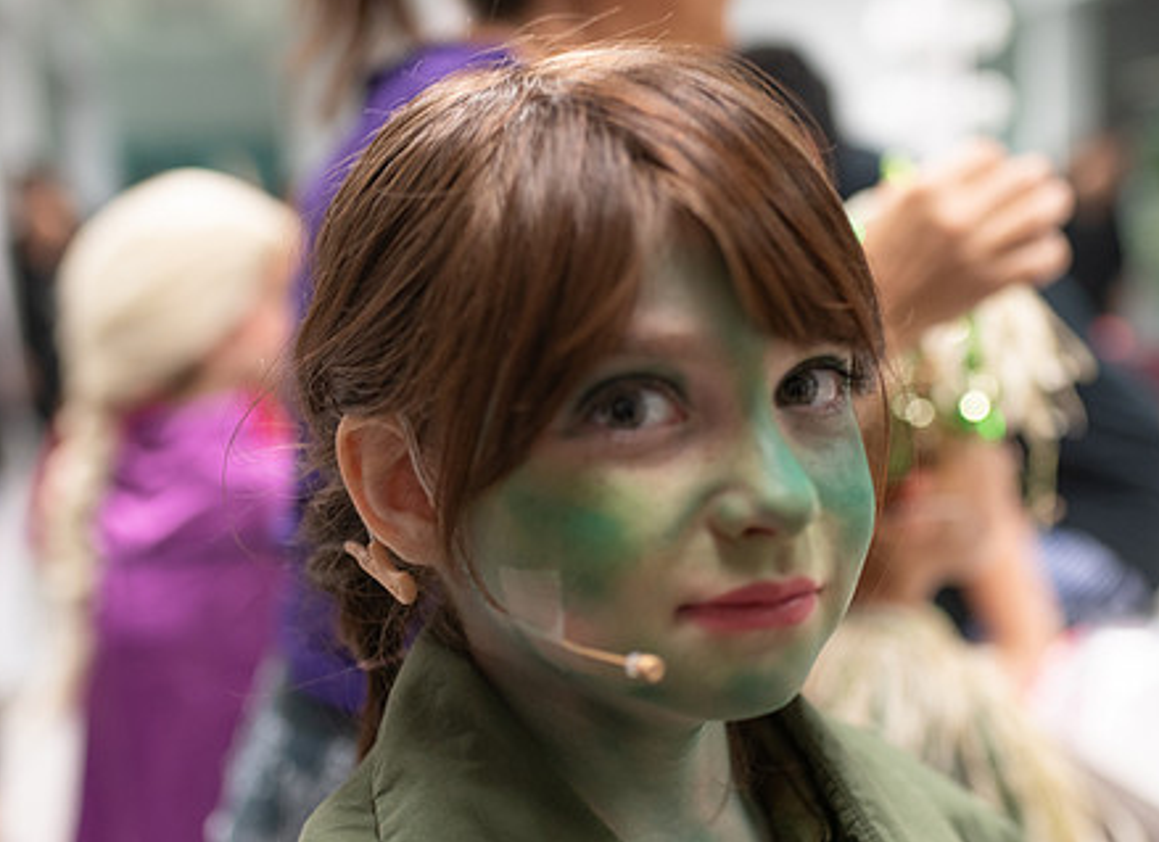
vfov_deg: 29.1
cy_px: 450
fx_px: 1622
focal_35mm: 49
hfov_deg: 39.3
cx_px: 594
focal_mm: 35
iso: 400
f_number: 2
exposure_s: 1/125
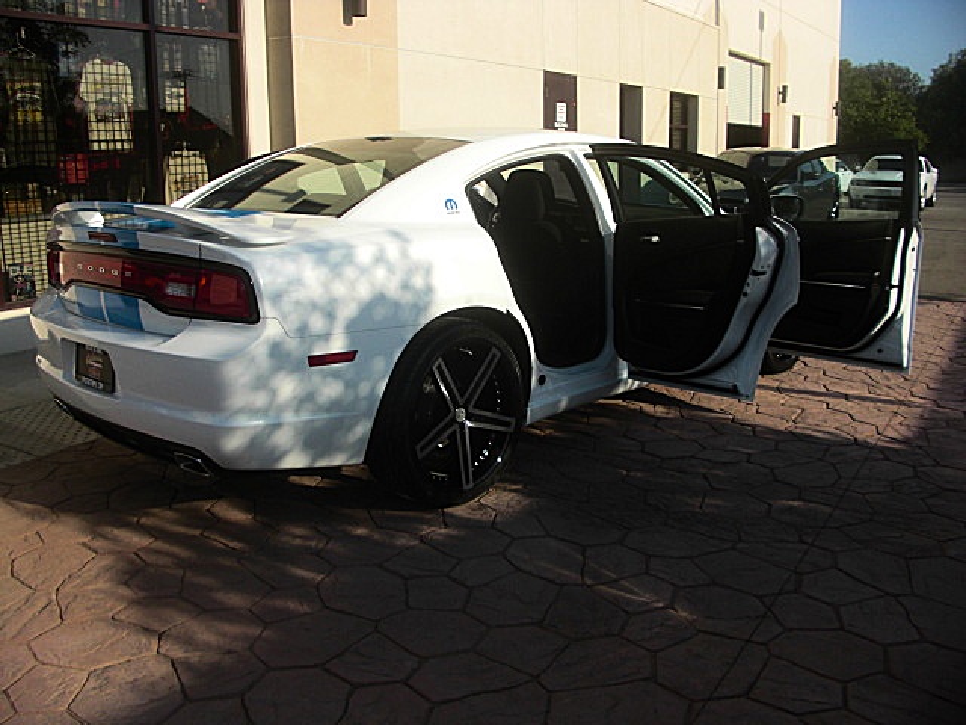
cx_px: 483
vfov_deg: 39.7
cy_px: 362
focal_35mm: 36
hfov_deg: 51.4
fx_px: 1005
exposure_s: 1/125
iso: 50
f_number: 7.9
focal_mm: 6.3
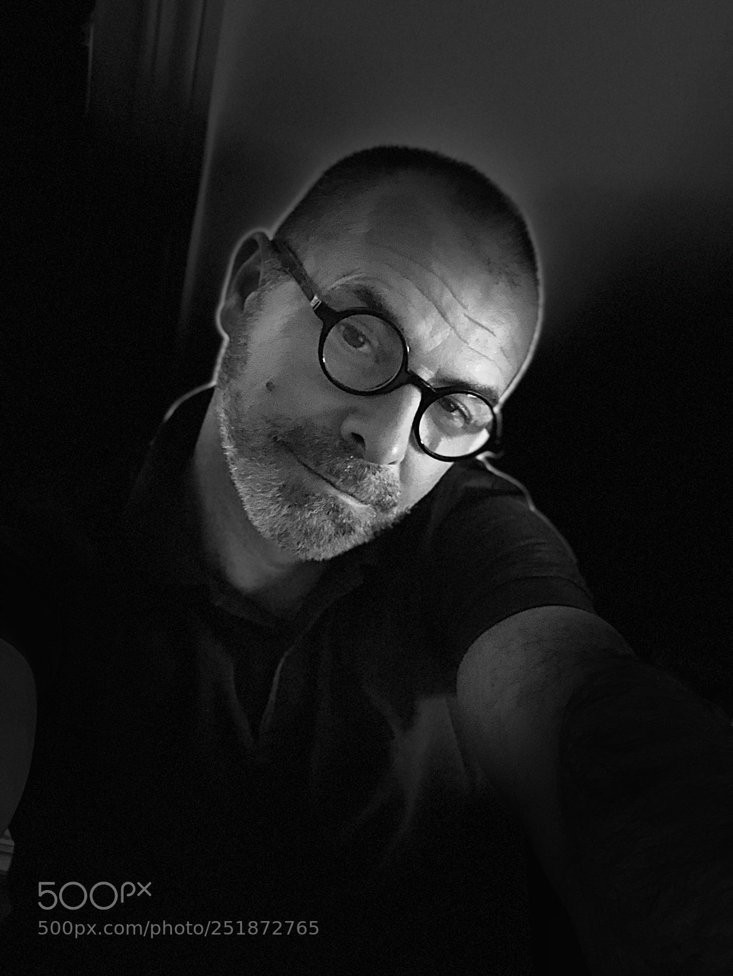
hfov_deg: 44.2
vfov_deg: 56.8
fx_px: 903
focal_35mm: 32
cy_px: 488
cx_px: 366
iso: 1250
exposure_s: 1/17
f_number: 2.2
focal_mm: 2.87
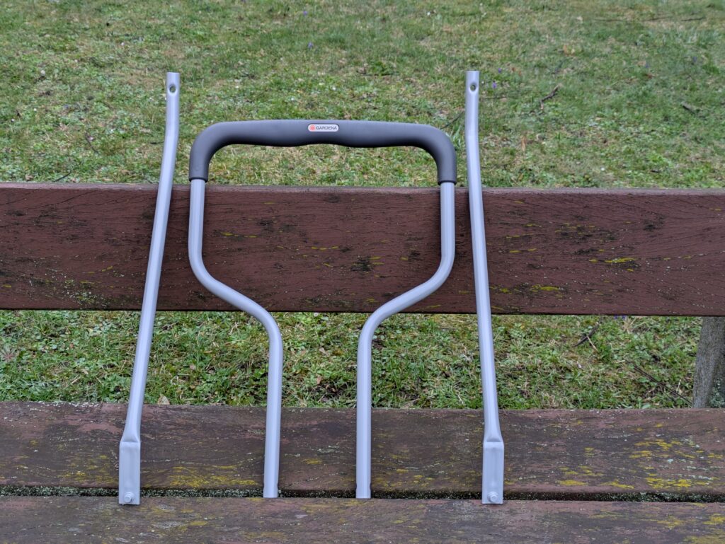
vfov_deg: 28.6
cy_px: 272
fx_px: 1069
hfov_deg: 37.5
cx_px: 362
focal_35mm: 51
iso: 39
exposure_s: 1/185
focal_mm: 5.43
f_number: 1.89
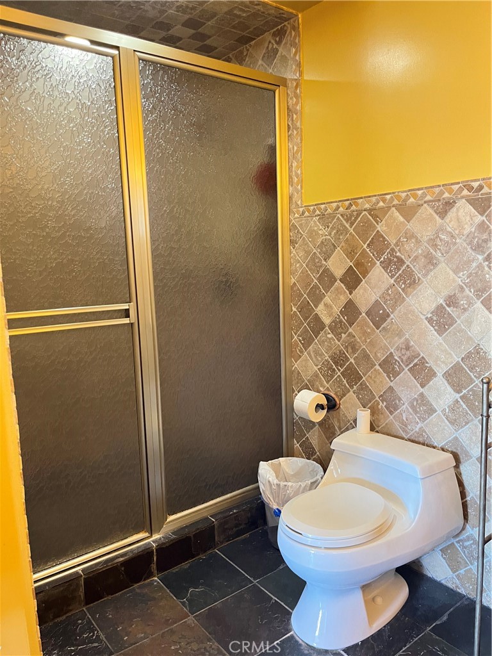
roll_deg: +3.5
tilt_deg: -8.5
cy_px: 328
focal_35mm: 26
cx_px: 246
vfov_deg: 67.3
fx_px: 493
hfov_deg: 53.1
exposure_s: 1/60
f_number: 1.6
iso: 320
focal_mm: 5.1
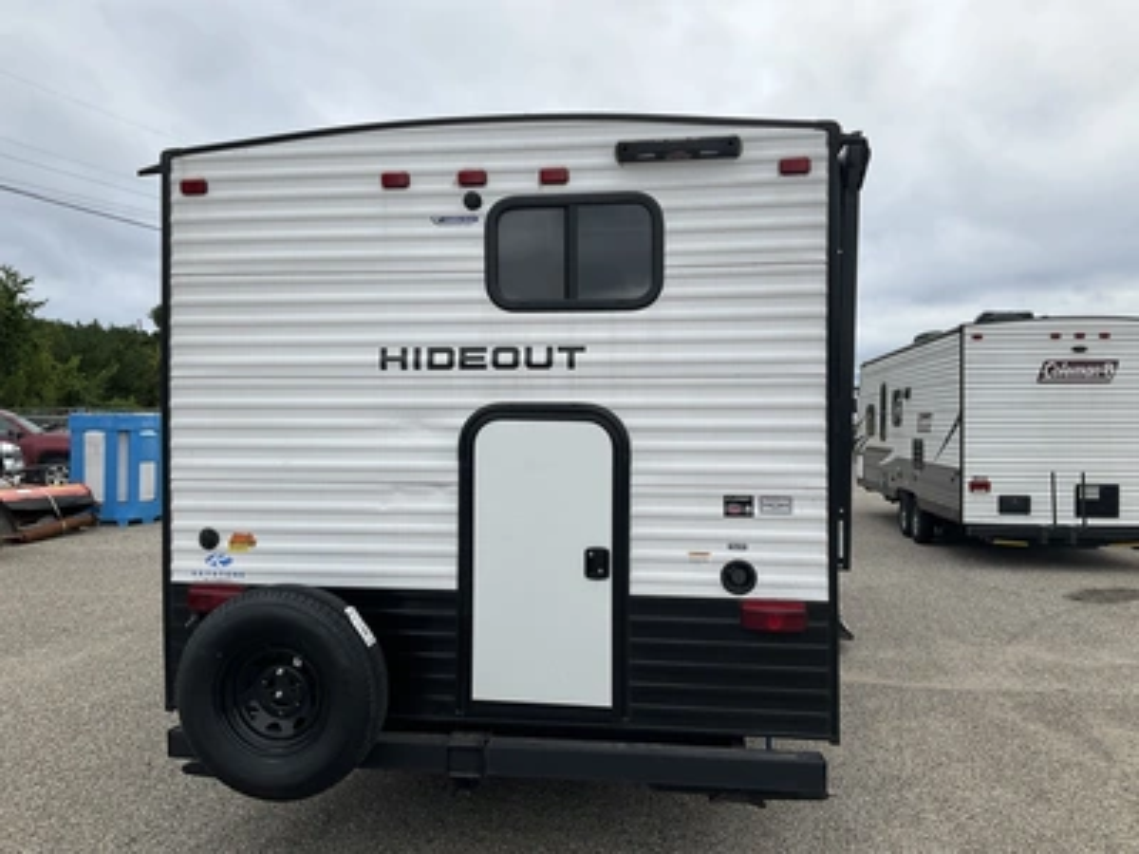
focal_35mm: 29
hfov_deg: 61.7
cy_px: 427
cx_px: 570
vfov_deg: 48.2
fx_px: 954
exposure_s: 1/461
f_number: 1.8
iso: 25
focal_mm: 3
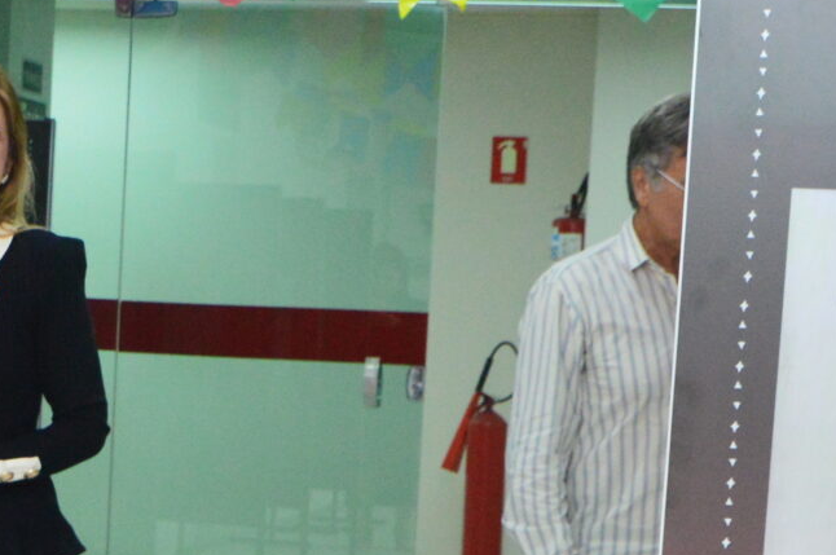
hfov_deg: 17.8
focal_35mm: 113
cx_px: 34
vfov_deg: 11.9
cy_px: 626
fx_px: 2620
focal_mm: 19
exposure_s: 1/125
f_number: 5
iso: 1600
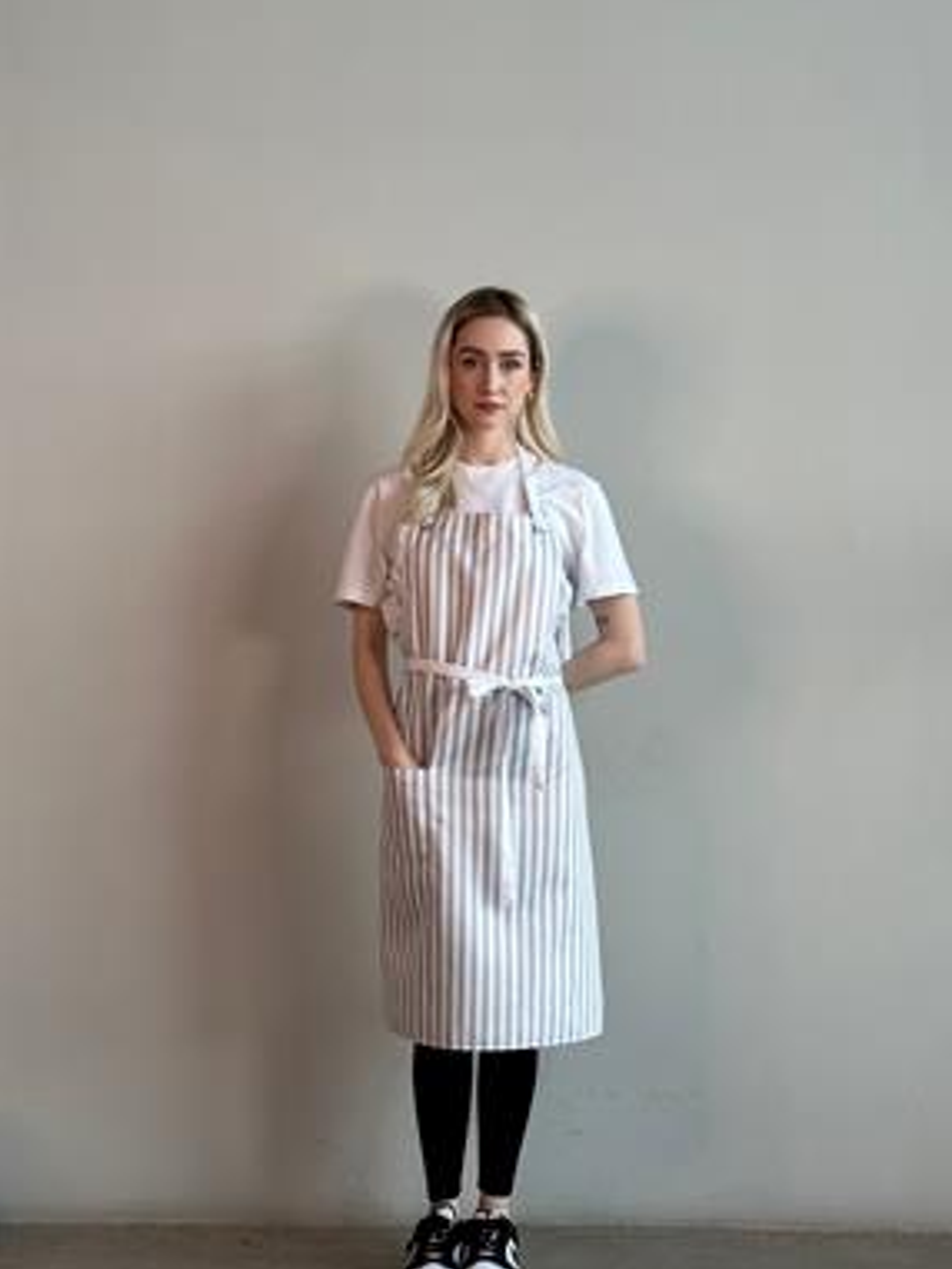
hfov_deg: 28.0
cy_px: 654
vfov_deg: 36.8
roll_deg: -0.8
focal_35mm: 52
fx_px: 1906
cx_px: 513
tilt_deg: -1.6
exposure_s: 1/121
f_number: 1.78
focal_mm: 6.86
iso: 80
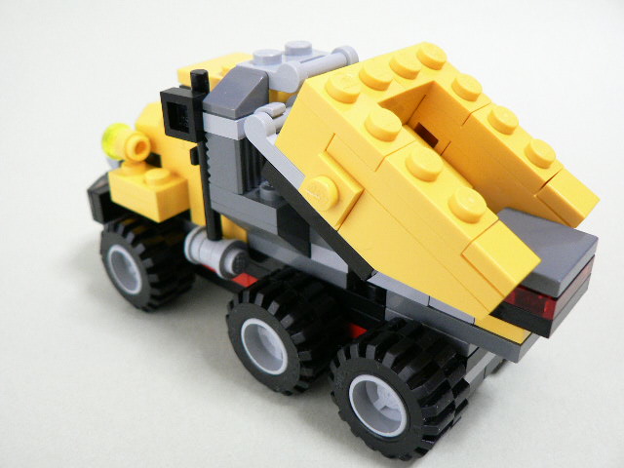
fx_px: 649
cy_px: 234
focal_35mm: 36
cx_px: 312
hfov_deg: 51.4
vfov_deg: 39.7
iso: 200
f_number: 2.8
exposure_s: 1/15
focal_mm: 6
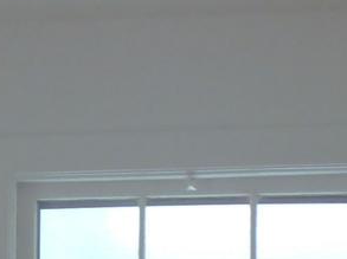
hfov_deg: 14.0
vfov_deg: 9.9
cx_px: 65
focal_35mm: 140
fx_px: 1402
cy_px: 511
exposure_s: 1/10
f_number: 2.8
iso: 320
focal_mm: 3.58
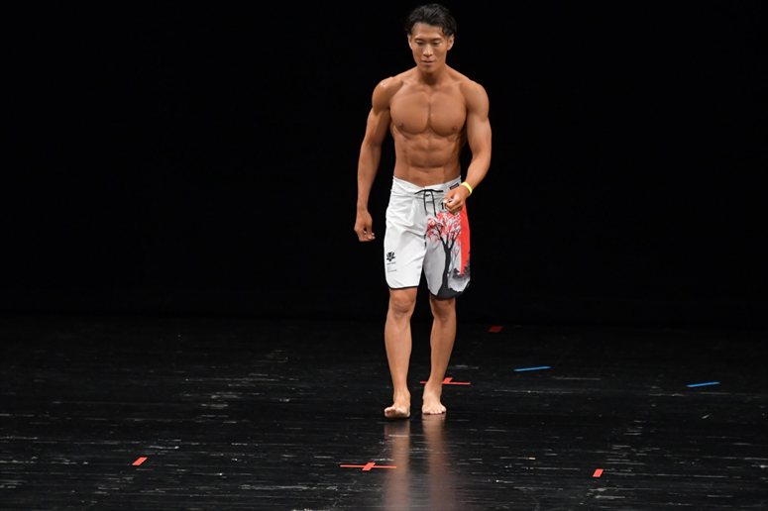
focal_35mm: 285
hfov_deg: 7.2
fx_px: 6077
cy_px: 256
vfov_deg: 4.8
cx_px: 384
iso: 3200
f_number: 5.6
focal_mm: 190
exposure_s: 1/400
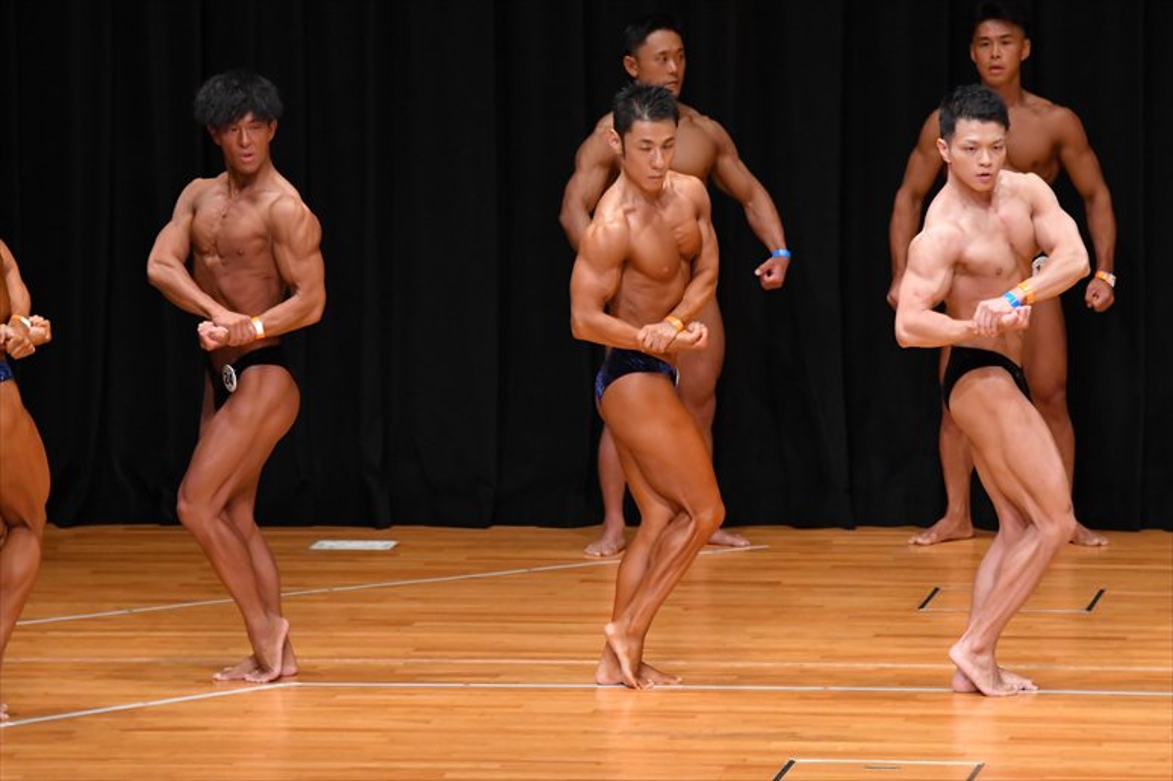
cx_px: 586
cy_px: 390
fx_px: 8793
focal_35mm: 270
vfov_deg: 5.1
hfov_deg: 7.6
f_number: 5.6
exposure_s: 1/400
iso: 4000
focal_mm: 180
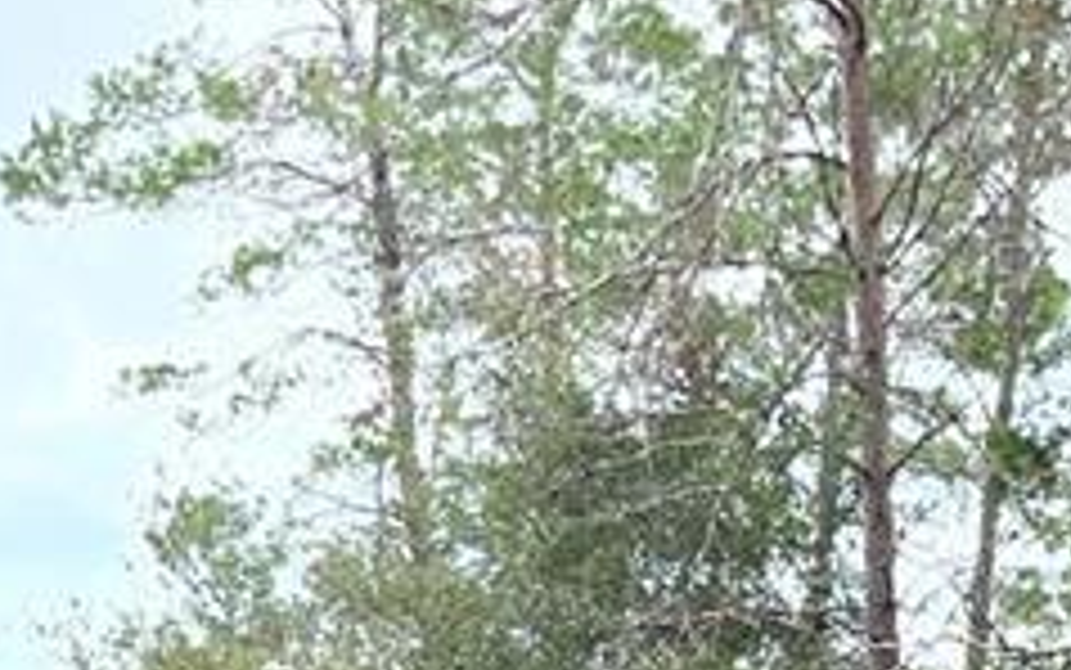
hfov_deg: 14.9
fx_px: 4059
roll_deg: -1.8
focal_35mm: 139
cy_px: 1956
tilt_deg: -8.5
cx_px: 99
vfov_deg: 8.2
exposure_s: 1/709
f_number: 1.6
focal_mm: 5.1
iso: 32
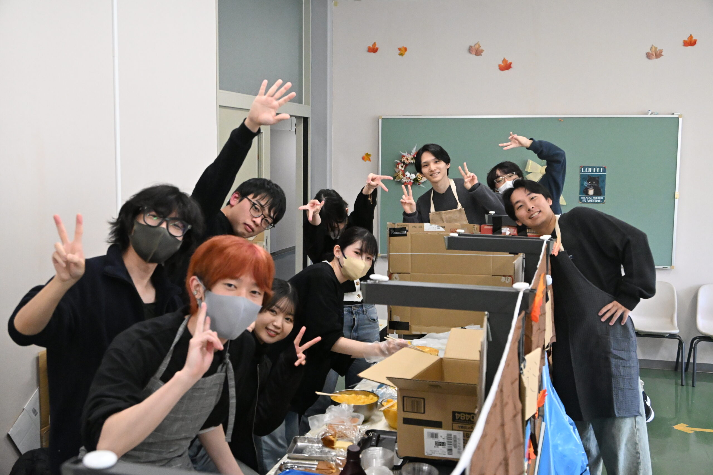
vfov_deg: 33.6
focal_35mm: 40
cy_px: 238
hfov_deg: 48.7
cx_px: 356
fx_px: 787
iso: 6400
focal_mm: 26.5
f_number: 5.6
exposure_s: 1/400
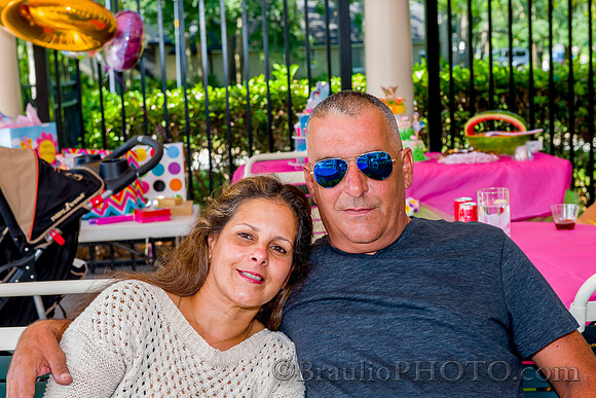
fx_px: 1159
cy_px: 199
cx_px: 298
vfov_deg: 19.5
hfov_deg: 28.8
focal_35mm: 70
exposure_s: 1/200
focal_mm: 70
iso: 1400
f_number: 9
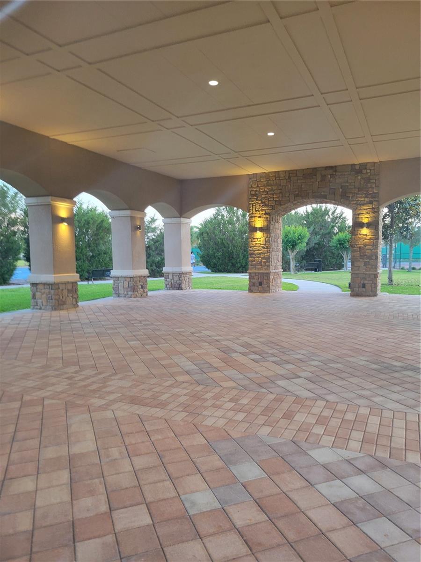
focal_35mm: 26
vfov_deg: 67.3
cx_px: 210
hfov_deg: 53.1
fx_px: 422
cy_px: 281
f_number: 1.8
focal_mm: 5.4
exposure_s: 1/40
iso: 200
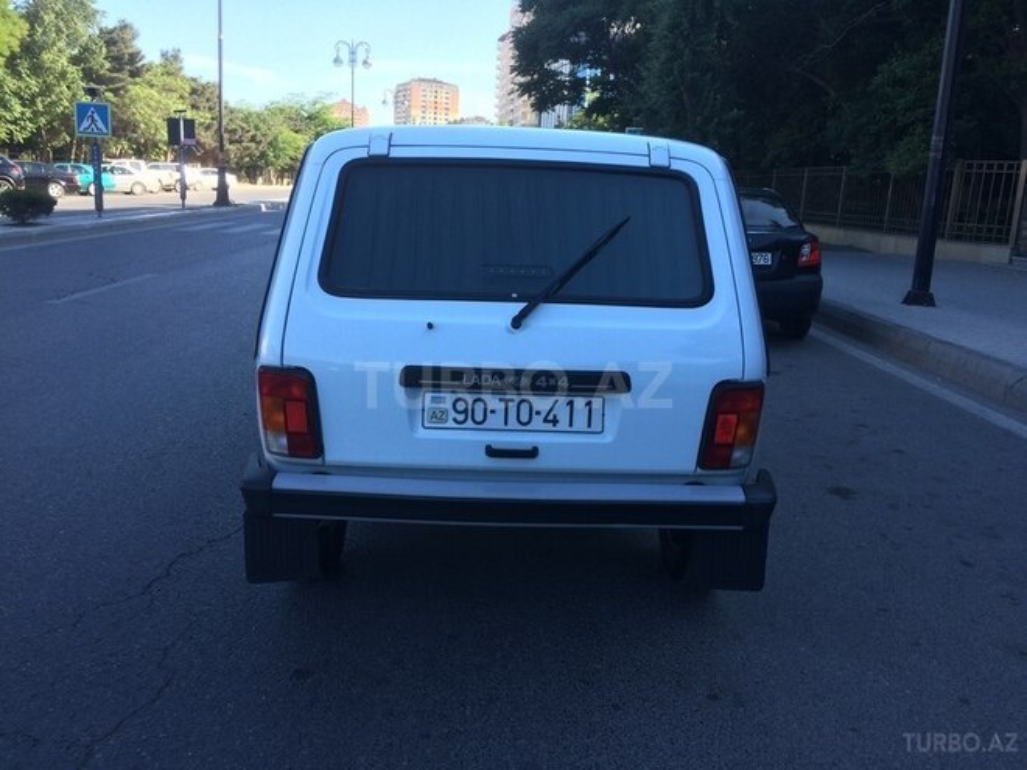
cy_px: 385
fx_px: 860
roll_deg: -2.6
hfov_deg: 61.7
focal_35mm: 29
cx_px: 514
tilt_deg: -13.9
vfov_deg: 48.2
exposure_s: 1/402
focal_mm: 4.15
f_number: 2.2
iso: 32
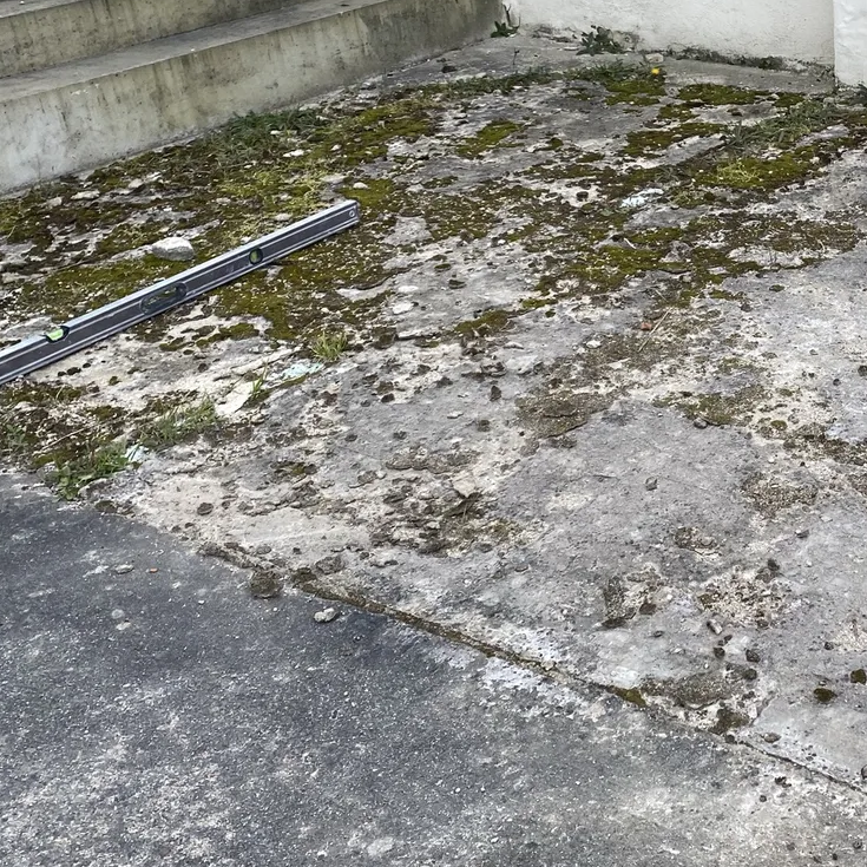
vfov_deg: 33.9
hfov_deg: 31.8
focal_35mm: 50
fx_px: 1417
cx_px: 840
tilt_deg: -25.9
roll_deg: +1.3
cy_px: 343
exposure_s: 1/799
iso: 32
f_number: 1.8
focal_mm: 4.25
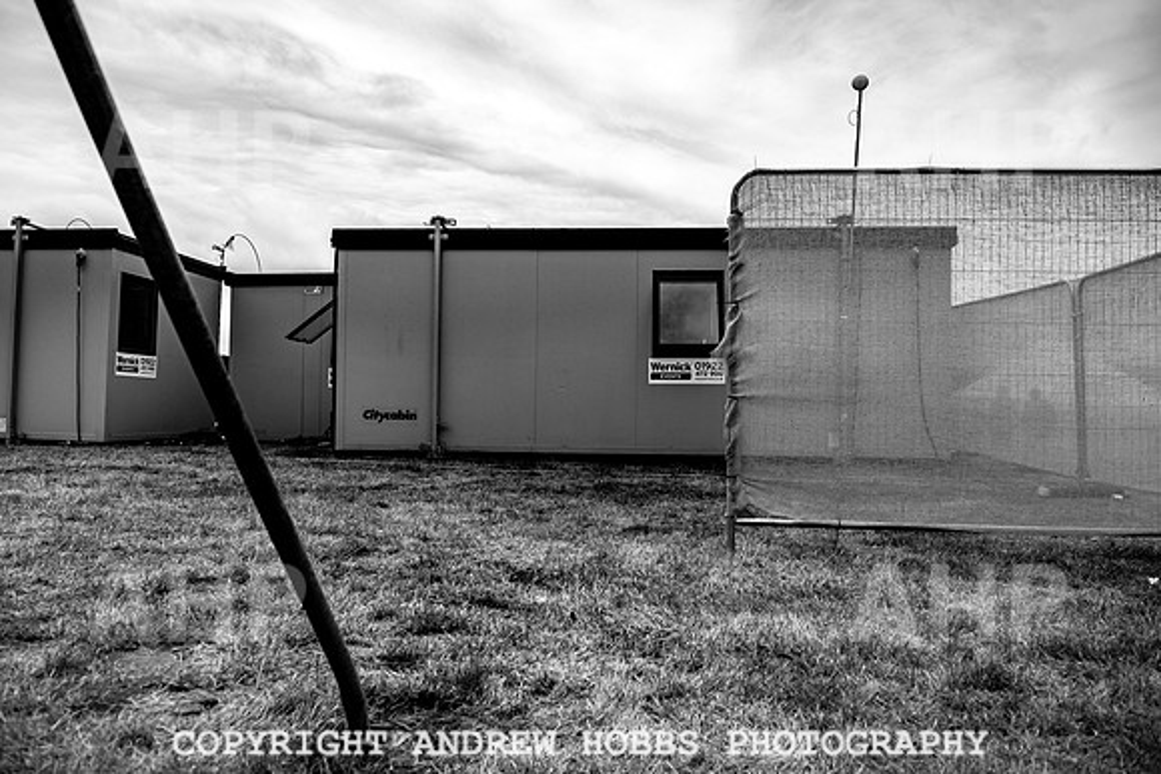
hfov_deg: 70.4
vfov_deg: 50.4
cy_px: 387
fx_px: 823
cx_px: 580
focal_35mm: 26
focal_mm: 24
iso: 280
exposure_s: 1/1000
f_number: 5
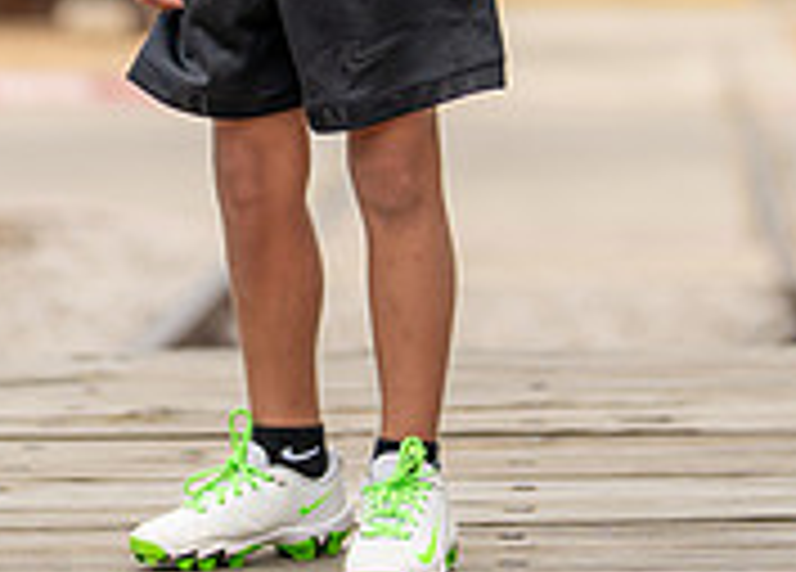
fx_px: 4483
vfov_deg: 7.2
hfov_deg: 10.1
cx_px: 290
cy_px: -214
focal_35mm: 198
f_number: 1.2
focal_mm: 50
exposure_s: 1/1250
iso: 320
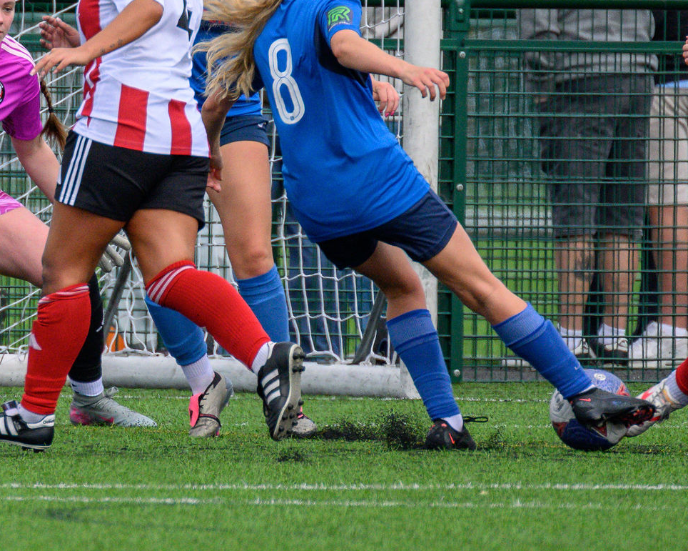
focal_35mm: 1682
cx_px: -83
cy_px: 125
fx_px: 34246
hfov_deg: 1.2
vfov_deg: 0.9
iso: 900
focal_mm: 400
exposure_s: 1/2000
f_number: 5.6
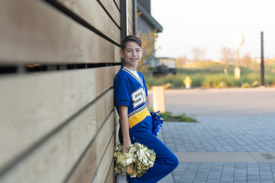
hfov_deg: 27.0
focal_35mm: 75
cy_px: 92
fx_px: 572
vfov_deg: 18.2
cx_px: 138
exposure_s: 1/320
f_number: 2.8
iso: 320
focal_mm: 70
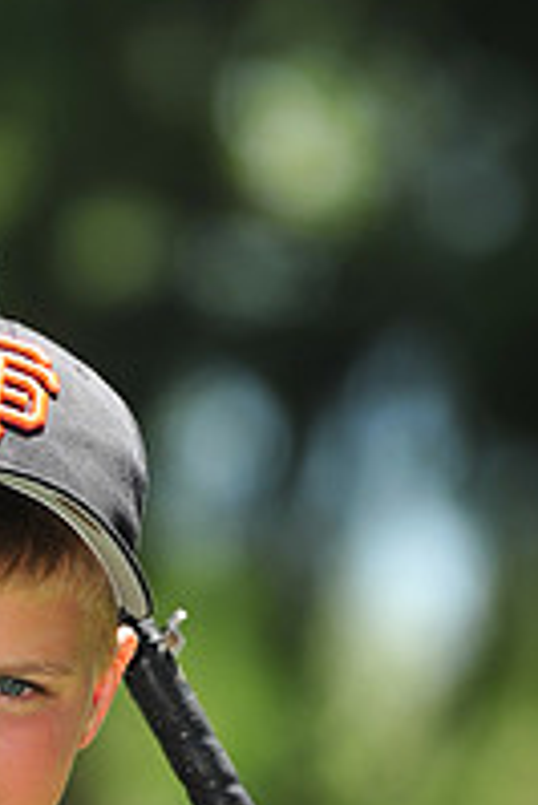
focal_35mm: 582
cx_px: -49
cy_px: 918
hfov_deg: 2.4
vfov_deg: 3.5
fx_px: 13023
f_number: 4.5
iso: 200
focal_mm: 200
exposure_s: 1/800
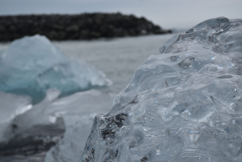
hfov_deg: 22.6
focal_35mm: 90
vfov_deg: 15.2
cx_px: 121
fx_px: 605
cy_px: 81
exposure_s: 1/250
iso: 200
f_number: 8
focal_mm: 60
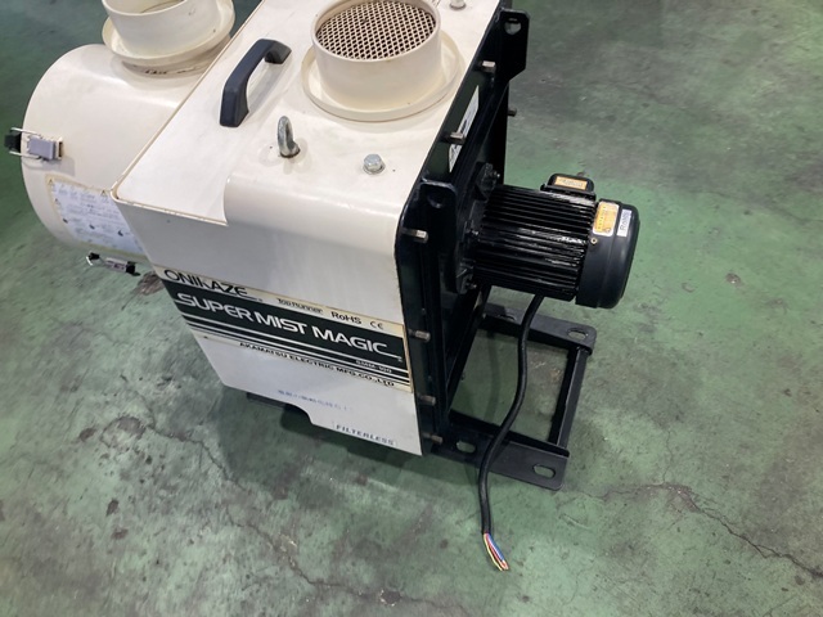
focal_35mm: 28
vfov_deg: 49.7
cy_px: 308
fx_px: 666
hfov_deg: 63.4
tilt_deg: -55.4
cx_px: 412
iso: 100
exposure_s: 1/60
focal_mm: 3.99
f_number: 1.8
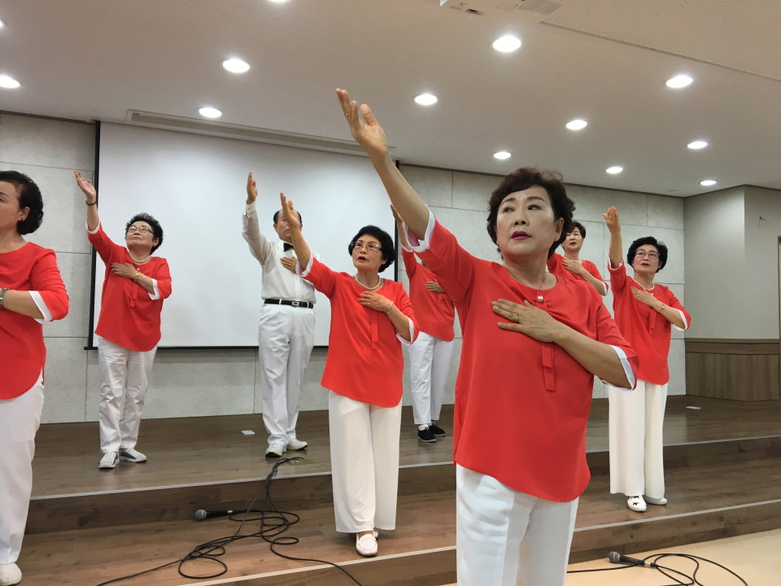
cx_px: 390
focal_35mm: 29
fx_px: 654
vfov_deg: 48.2
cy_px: 293
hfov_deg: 61.7
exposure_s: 1/30
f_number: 2.2
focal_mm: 4.15
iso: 50
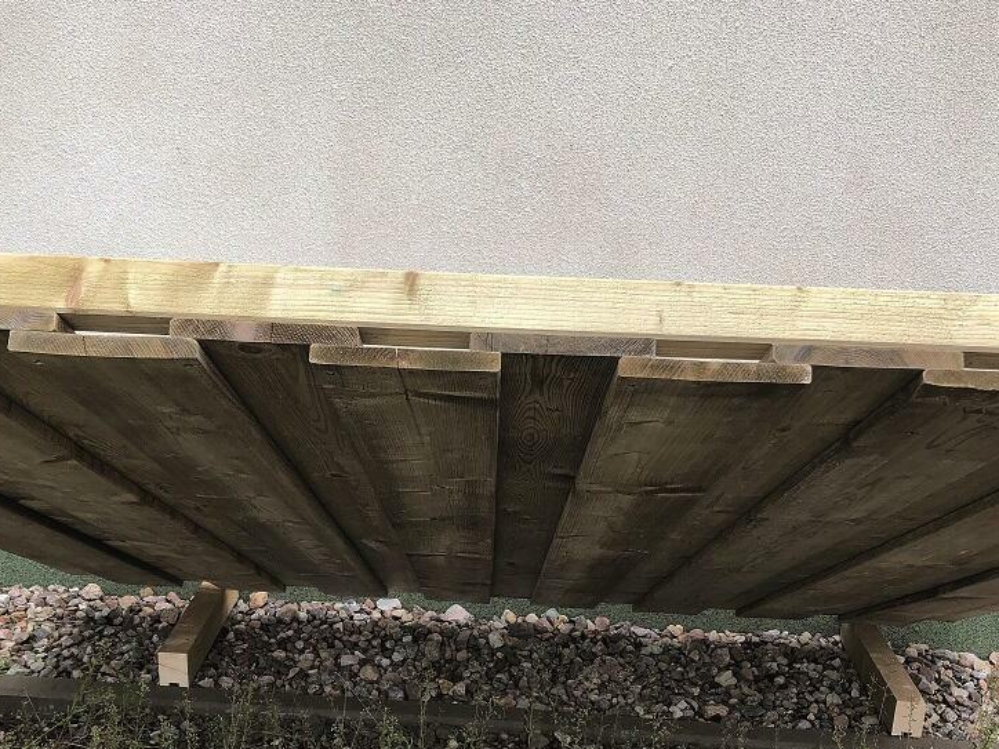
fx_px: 1126
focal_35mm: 39
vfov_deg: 36.5
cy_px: 497
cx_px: 482
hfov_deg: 47.9
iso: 20
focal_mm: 3.99
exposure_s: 1/318
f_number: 1.8
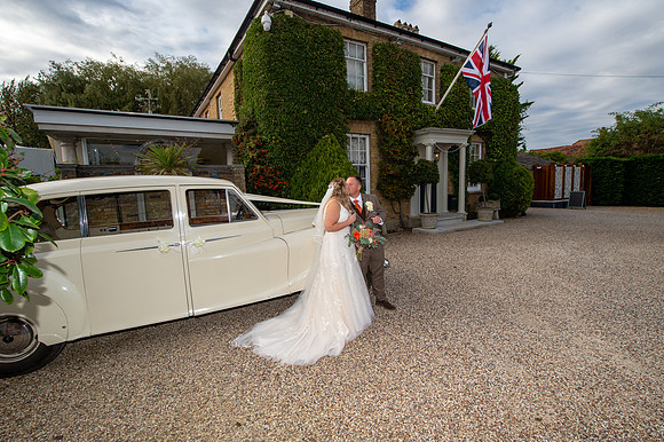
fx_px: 313
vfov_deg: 70.4
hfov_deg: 93.3
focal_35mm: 17
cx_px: 332
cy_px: 221
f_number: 8
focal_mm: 17
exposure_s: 1/200
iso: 100
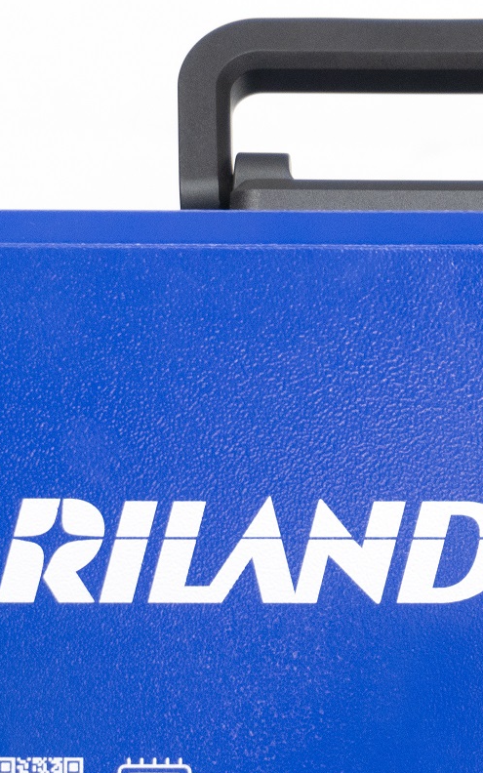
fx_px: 4065
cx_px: 397
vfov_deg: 10.9
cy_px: 483
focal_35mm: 193
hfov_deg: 6.8
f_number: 5.6
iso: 1000
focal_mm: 50
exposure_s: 1/50
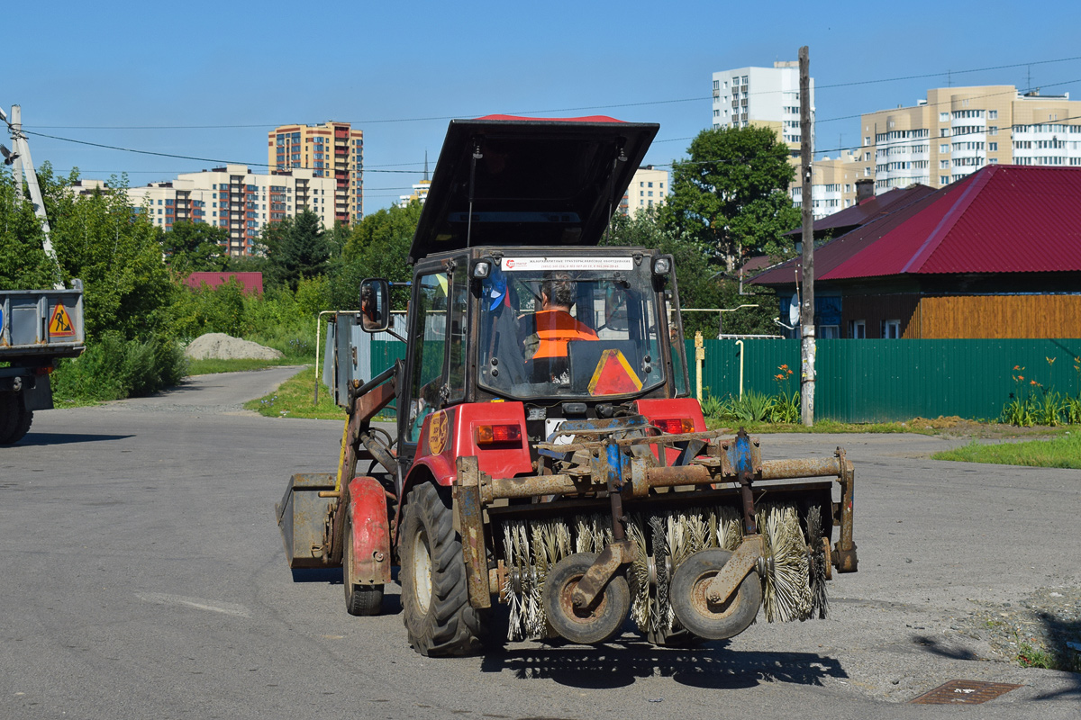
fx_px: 1711
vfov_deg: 23.8
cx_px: 540
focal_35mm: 57
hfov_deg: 35.1
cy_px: 360
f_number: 7.1
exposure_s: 1/1250
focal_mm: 38
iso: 200
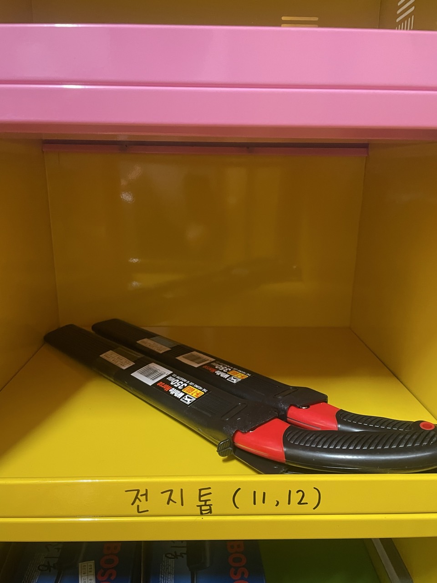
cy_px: 292
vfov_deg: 67.3
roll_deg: +0.4
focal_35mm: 26
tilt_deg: -15.0
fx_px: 438
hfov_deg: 53.1
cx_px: 218
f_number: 1.6
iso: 400
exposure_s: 1/40
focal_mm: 4.2
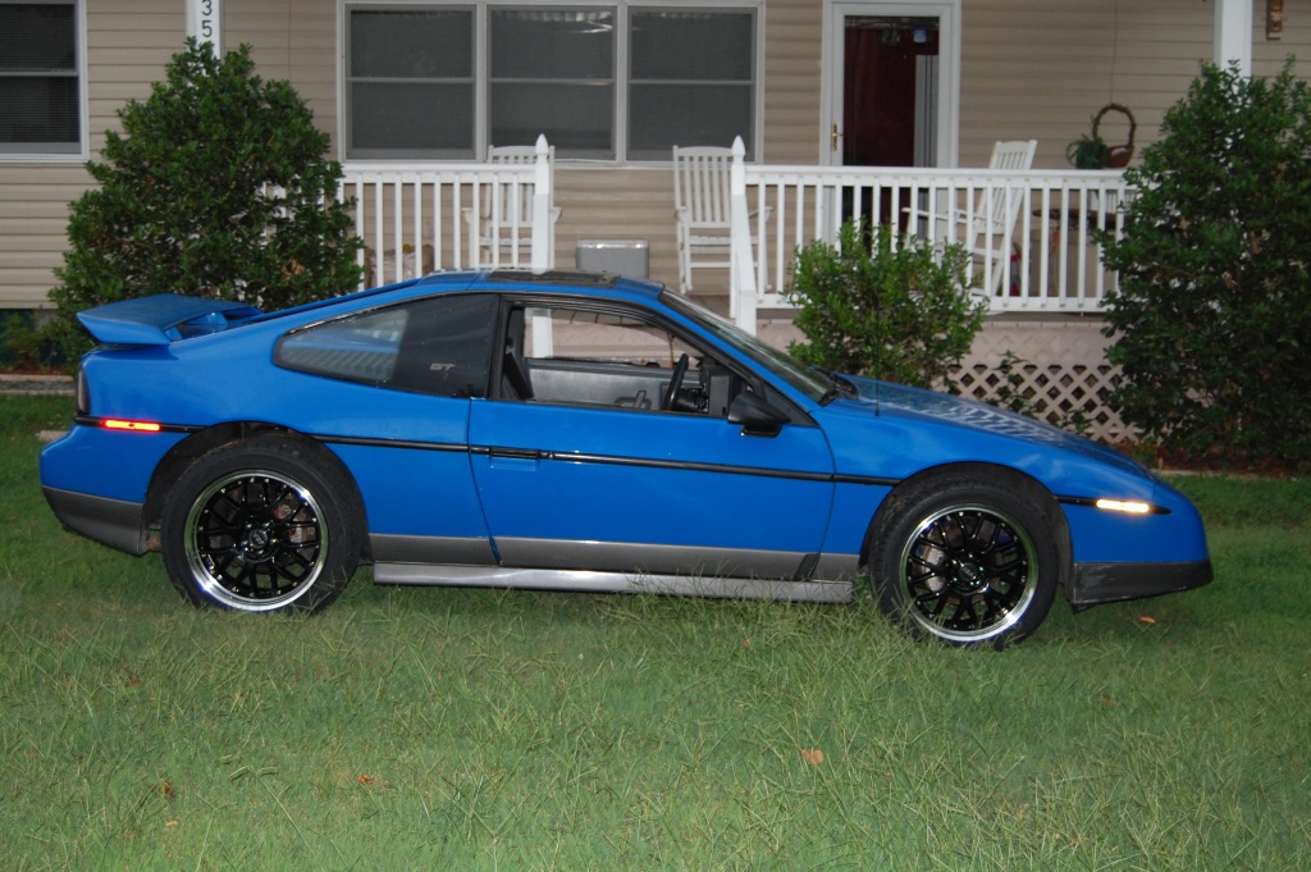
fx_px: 1692
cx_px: 656
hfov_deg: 42.4
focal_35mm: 46
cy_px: 436
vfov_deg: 28.9
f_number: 4.5
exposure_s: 1/60
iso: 450
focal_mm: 31
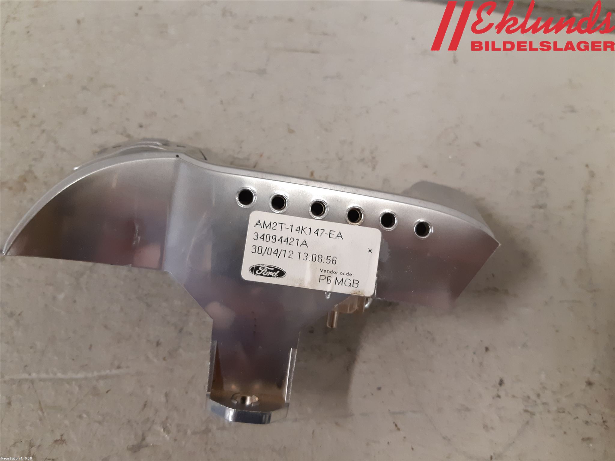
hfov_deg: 67.3
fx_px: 462
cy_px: 230
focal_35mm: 26
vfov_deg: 53.1
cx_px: 308
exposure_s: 1/50
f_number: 1.7
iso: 160
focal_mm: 3.93
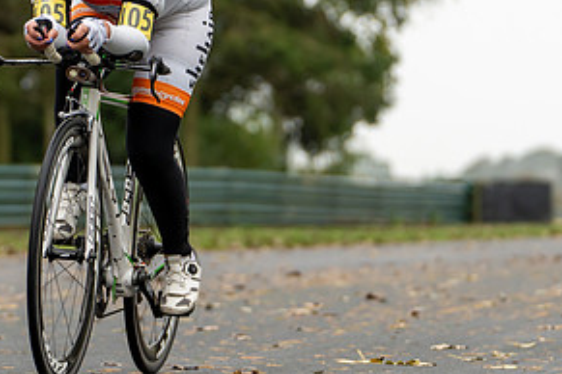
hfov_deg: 7.3
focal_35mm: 281
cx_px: 88
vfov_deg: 4.9
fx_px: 4386
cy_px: 112
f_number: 2.8
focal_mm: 107
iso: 500
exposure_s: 1/1000
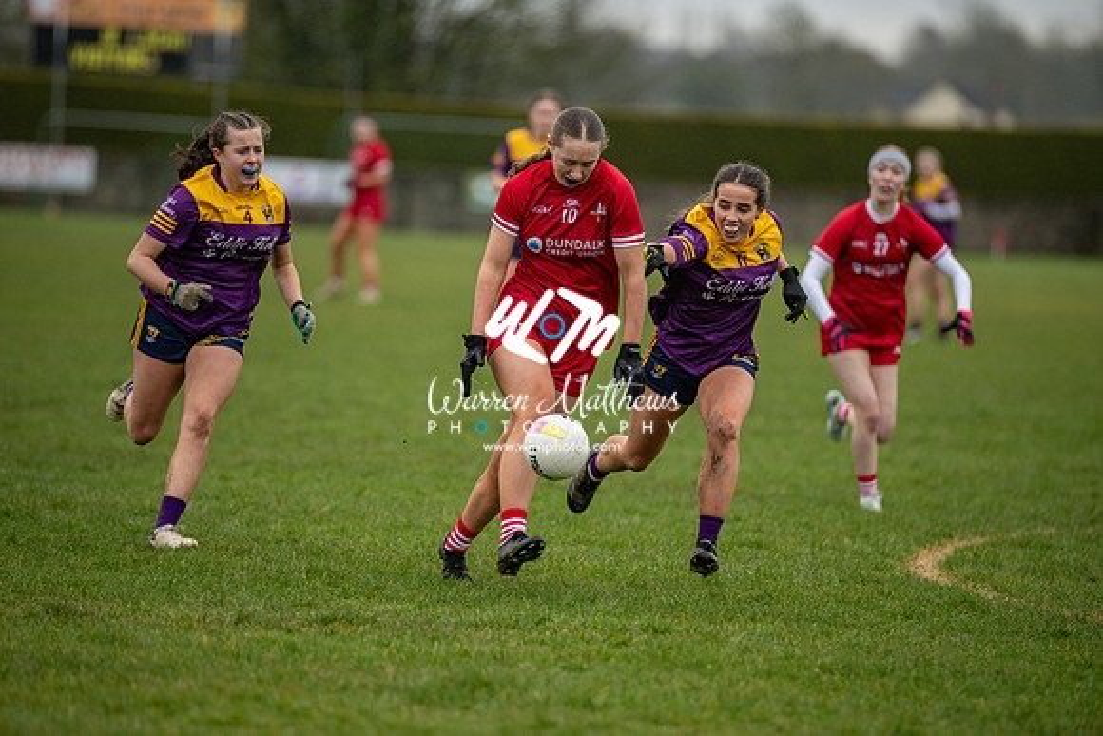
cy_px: 368
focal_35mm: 300
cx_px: 552
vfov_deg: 4.6
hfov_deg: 6.9
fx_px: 9193
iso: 800
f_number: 2.8
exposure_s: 1/640
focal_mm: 300
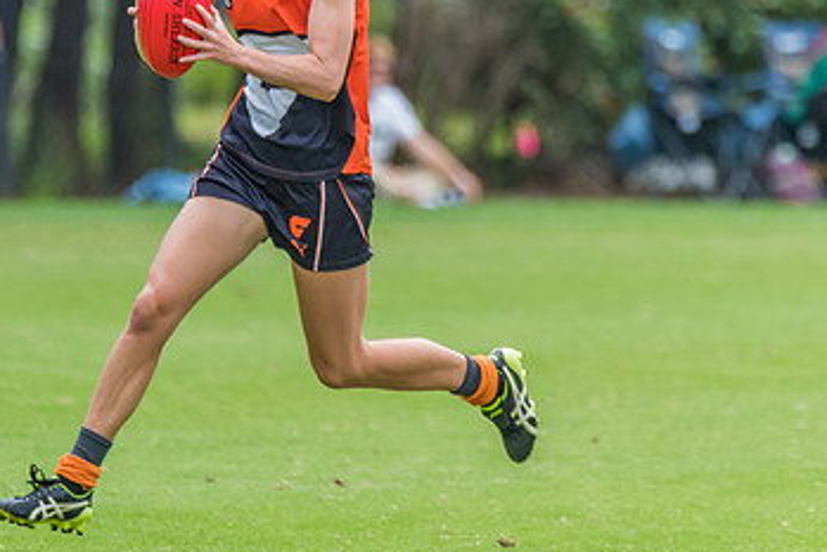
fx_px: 22084
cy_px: 77
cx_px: 224
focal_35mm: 961
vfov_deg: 1.4
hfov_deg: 2.1
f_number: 6.3
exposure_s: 1/1600
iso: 900
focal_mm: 460
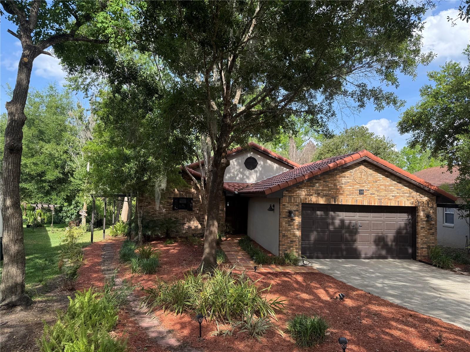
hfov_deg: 71.6
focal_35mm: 24
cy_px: 176
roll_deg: -1.5
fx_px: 326
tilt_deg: +2.8
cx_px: 235
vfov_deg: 56.8
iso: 80
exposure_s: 1/995
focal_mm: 6.76
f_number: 1.78
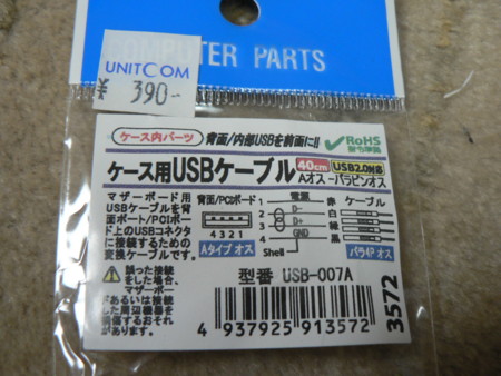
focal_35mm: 36
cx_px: 250
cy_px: 188
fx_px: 521
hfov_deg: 51.3
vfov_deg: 39.7
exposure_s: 1/15
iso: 200
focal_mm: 6
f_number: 2.8
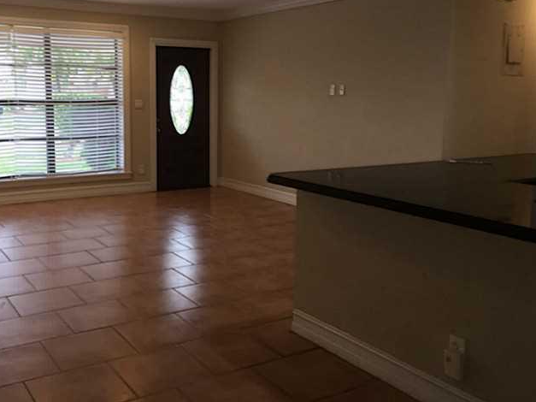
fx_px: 573
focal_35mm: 37
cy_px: 153
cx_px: 210
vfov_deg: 38.4
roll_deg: -1.2
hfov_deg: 49.8
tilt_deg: -6.2
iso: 40
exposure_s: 1/30
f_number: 2.2
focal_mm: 4.15
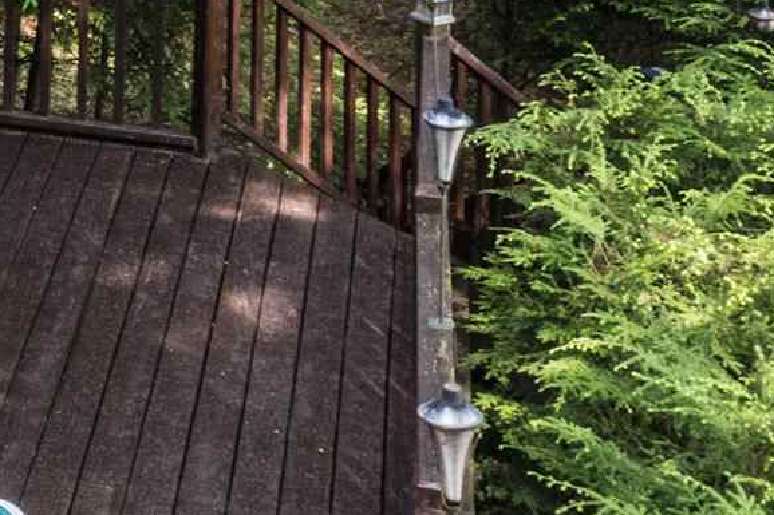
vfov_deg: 10.0
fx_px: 2515
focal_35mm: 117
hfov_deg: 15.8
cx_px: -453
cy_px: -787
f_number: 2.8
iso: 100
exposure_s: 1/20
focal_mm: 8.38
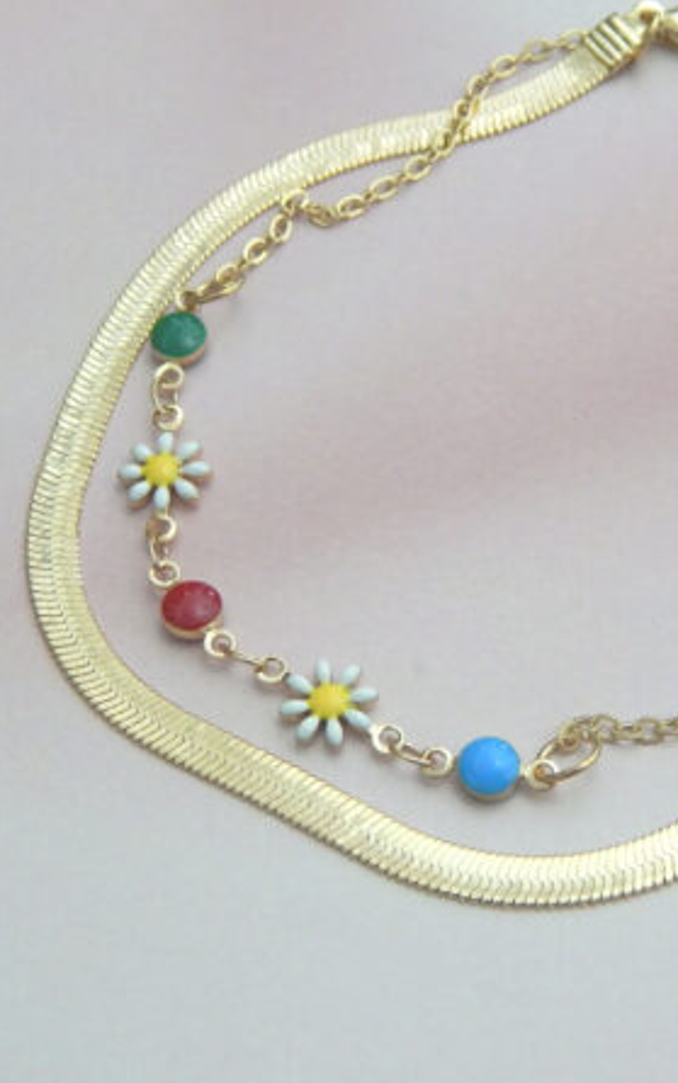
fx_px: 2570
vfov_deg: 23.8
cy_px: 539
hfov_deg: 15.0
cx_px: 447
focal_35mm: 87
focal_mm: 10.9
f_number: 4
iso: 360
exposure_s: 1/30
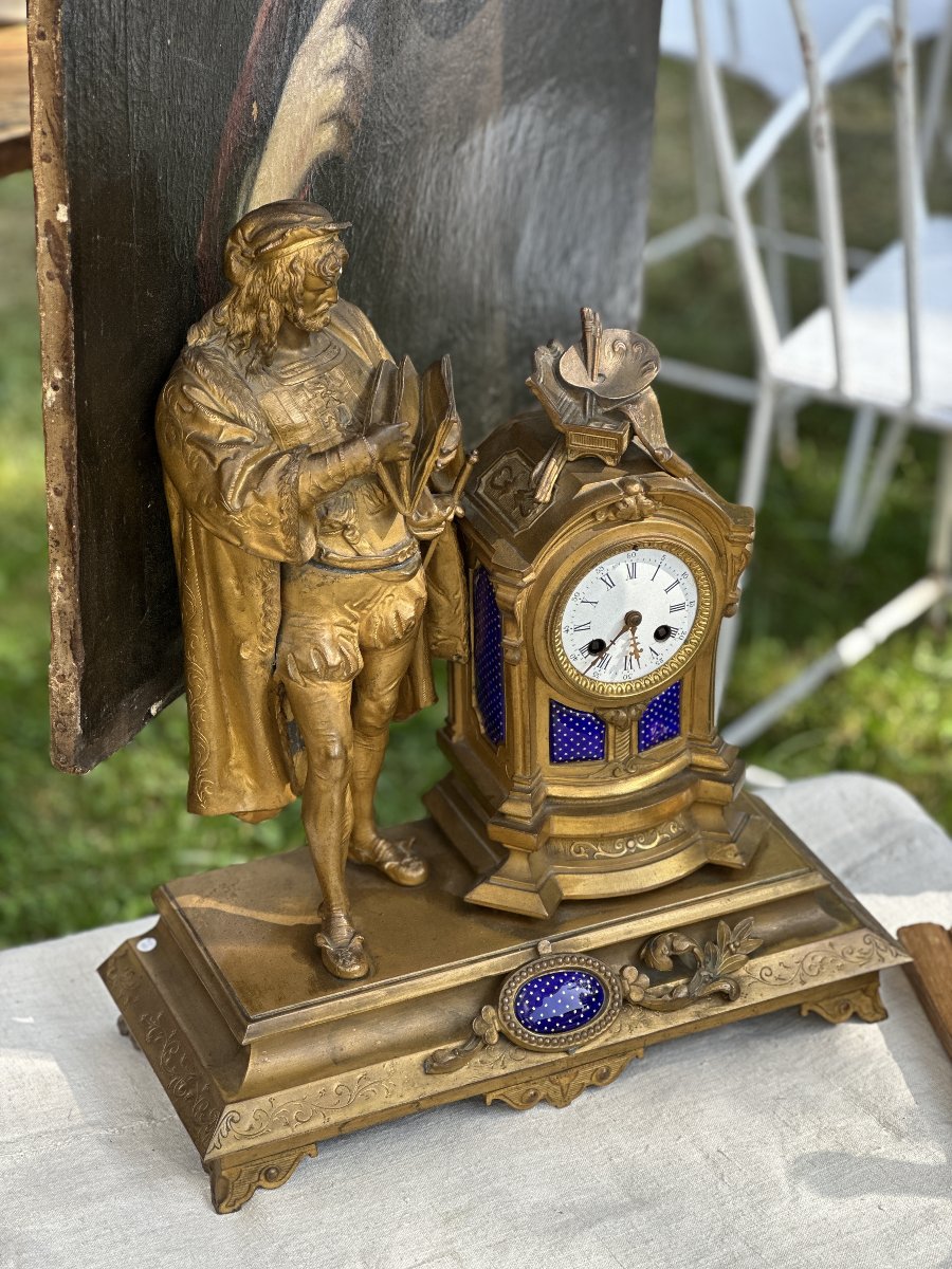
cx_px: 476
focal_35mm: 77
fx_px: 2824
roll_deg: +3.5
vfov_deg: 25.3
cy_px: 634
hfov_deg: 19.1
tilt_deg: -28.2
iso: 64
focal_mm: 9
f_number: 2.8
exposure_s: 1/121
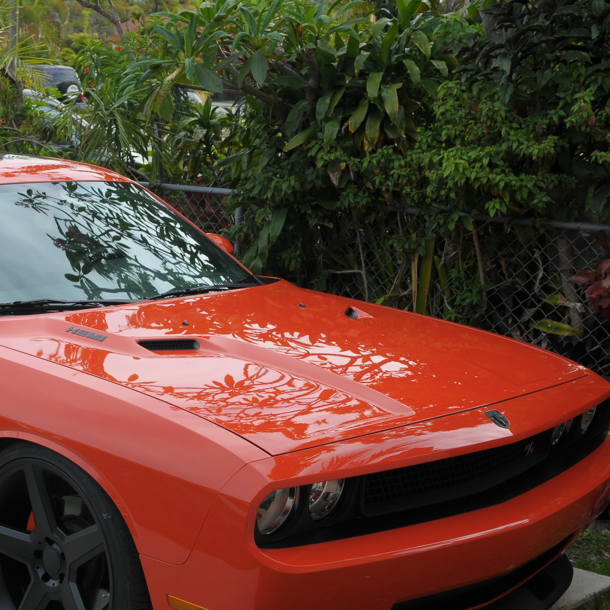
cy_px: 345
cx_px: 79
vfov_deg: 25.0
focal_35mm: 69
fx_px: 1376
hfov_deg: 24.4
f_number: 6.3
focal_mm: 30
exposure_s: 1/160
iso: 200
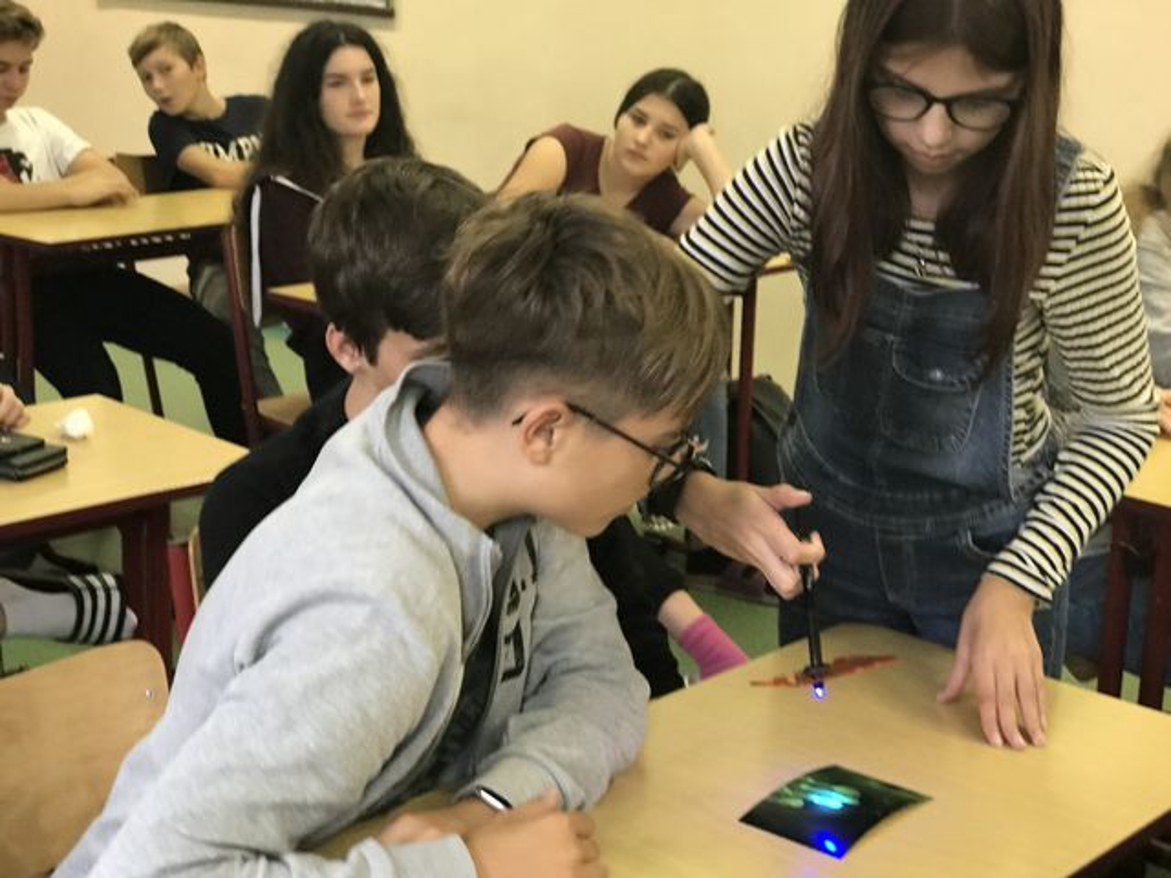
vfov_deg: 25.7
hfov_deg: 33.8
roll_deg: -3.1
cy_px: 439
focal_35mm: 57
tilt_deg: -14.7
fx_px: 1928
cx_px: 586
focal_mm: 6.6
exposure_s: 1/50
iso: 250
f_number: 2.8
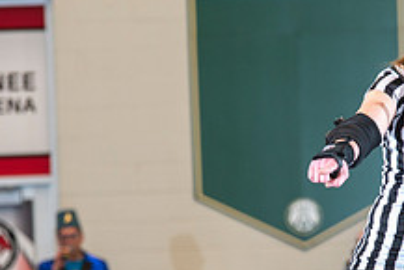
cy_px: 237
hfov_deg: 3.9
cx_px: 285
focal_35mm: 534
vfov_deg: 2.6
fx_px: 5996
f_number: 5.6
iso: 500
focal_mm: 200
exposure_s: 1/160
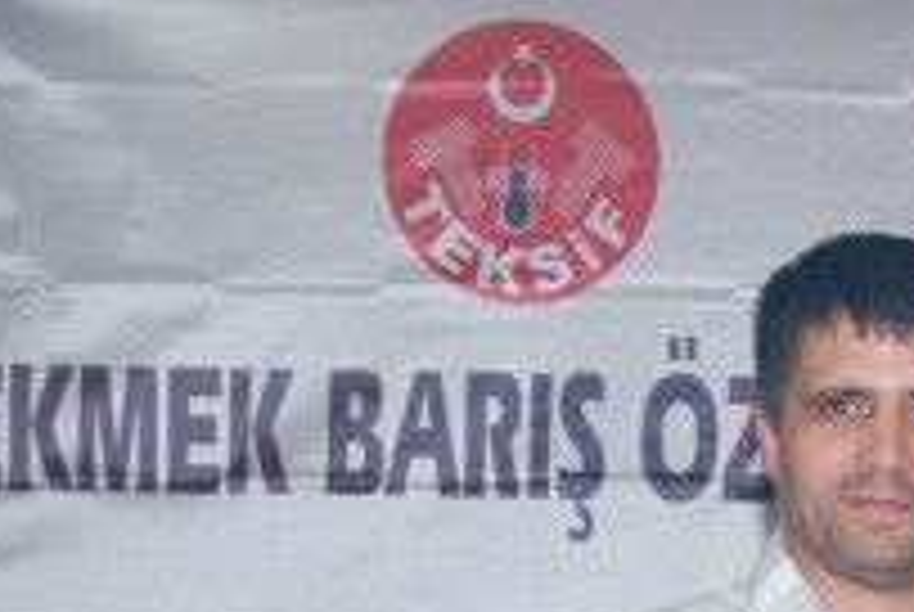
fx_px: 3916
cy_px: 1132
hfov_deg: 13.0
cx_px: 1054
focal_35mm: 154
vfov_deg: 8.6
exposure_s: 1/60
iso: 200
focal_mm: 26
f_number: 4
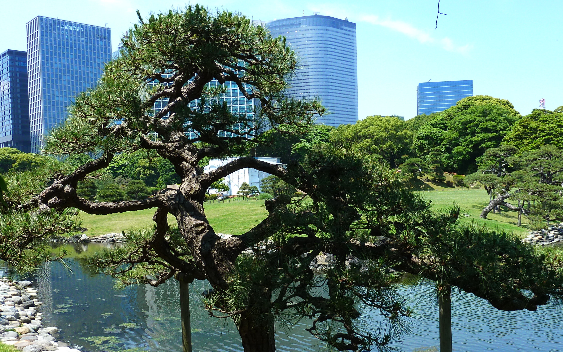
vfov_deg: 35.2
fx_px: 552
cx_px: 274
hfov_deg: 54.0
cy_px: 219
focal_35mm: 36
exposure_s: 1/250
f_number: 4
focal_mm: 4.1
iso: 80
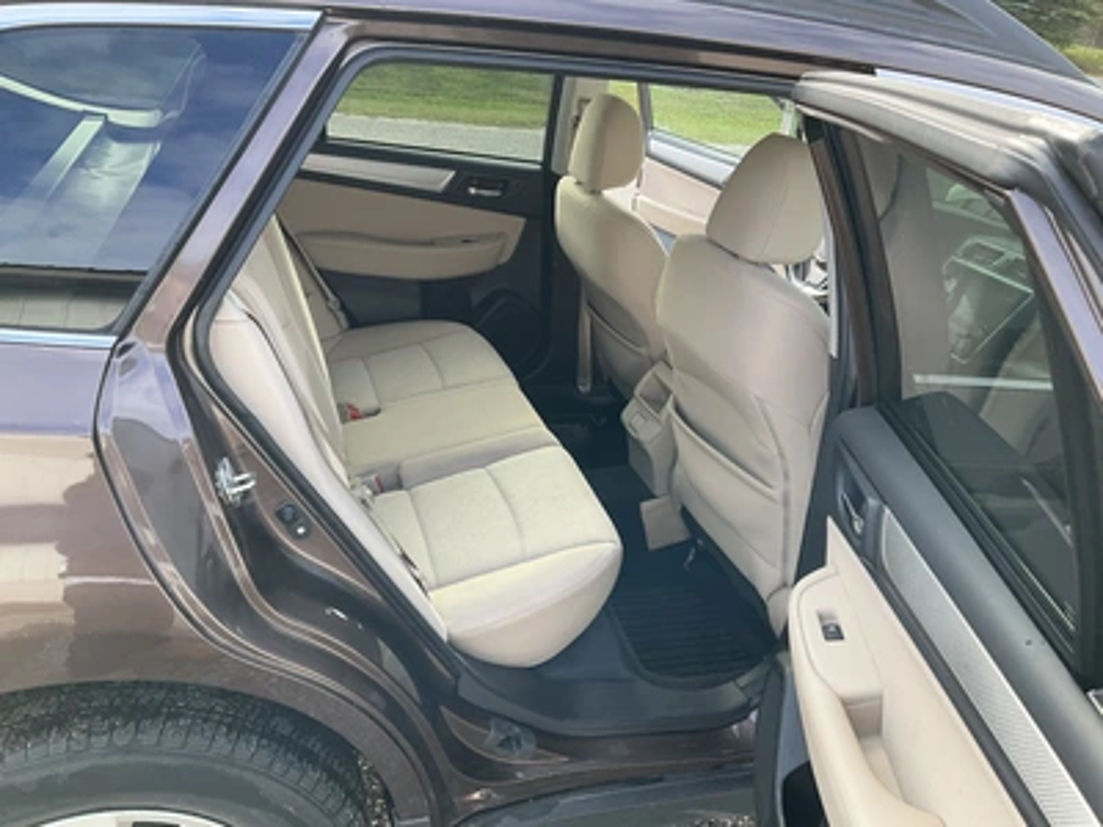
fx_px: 924
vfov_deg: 48.2
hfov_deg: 61.7
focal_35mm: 29
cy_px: 414
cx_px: 552
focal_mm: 3
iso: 25
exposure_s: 1/170
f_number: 1.8
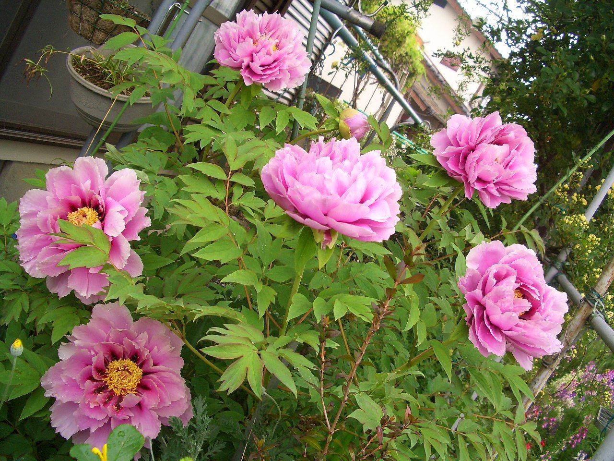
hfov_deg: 52.6
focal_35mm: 35
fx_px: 621
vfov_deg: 40.7
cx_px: 307
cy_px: 230
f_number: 2.6
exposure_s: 1/80
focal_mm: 5.8
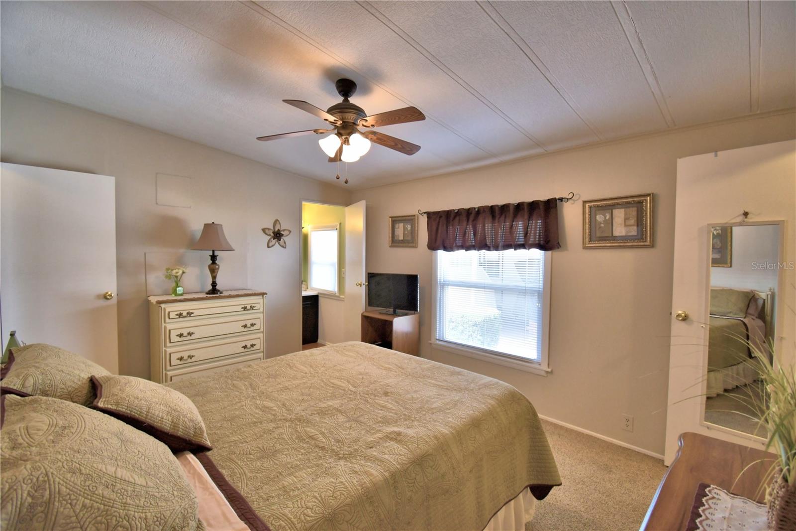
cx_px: 398
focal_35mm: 15
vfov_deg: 77.3
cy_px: 266
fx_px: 332
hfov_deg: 100.4
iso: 400
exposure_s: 1/80
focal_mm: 10
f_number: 4.5
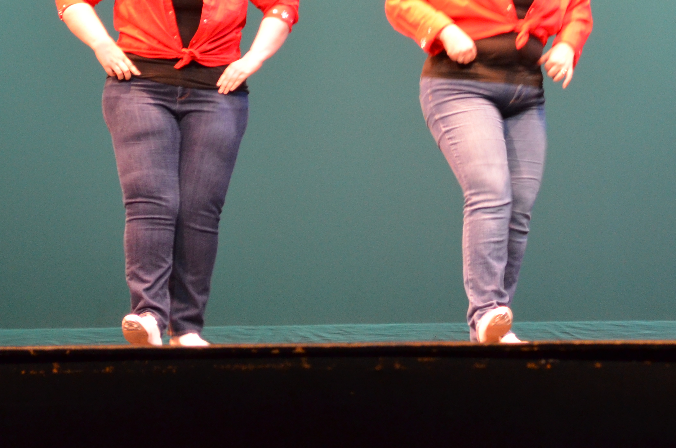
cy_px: 125
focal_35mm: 156
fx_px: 2923
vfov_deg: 8.7
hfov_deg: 13.0
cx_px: 698
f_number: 5.3
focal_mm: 46
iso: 1400
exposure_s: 1/30
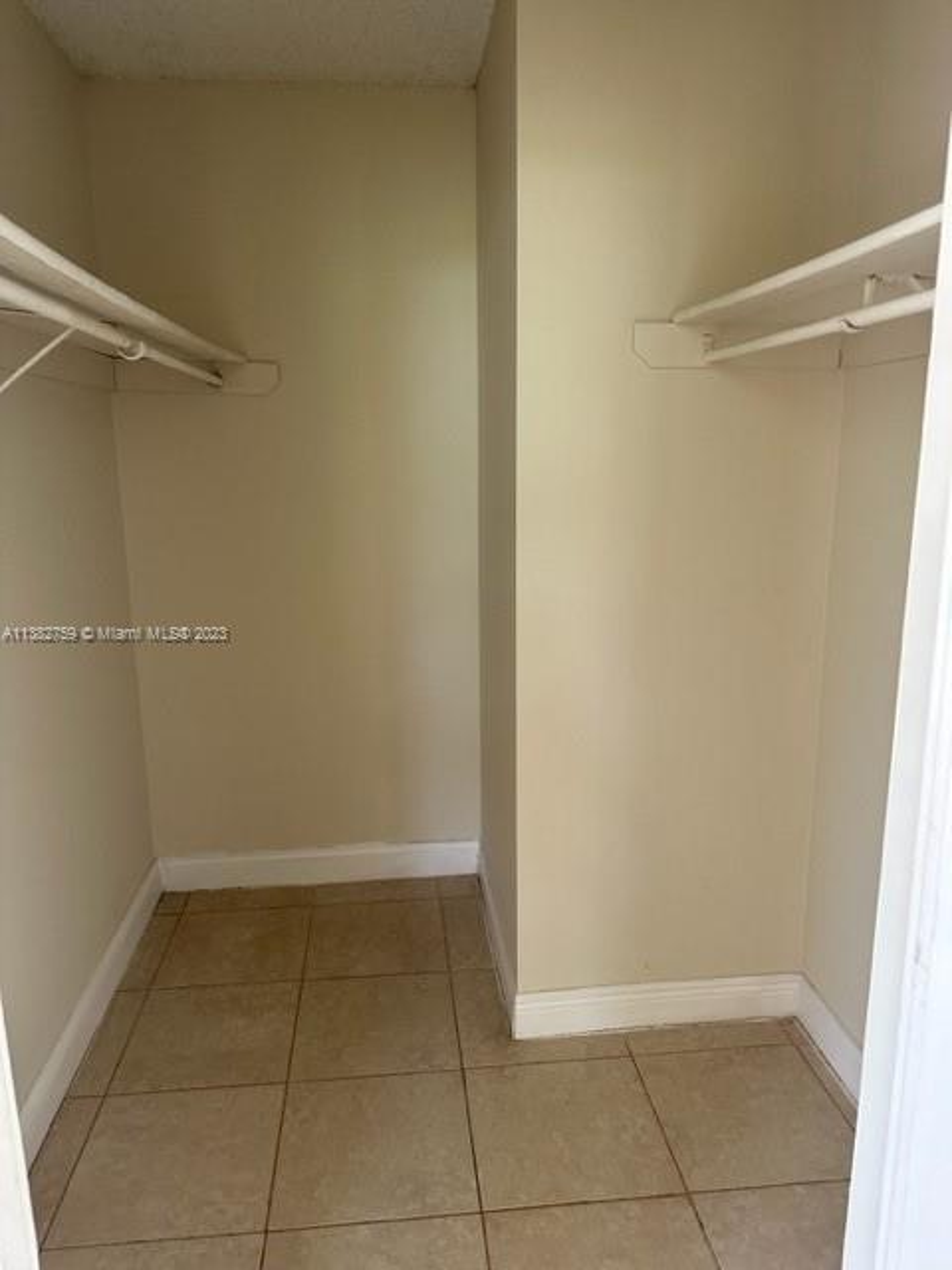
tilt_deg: -12.8
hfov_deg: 56.8
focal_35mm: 24
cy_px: 635
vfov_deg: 71.6
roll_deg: -0.7
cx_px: 476
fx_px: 880
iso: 200
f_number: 1.78
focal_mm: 6.86
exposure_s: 1/121
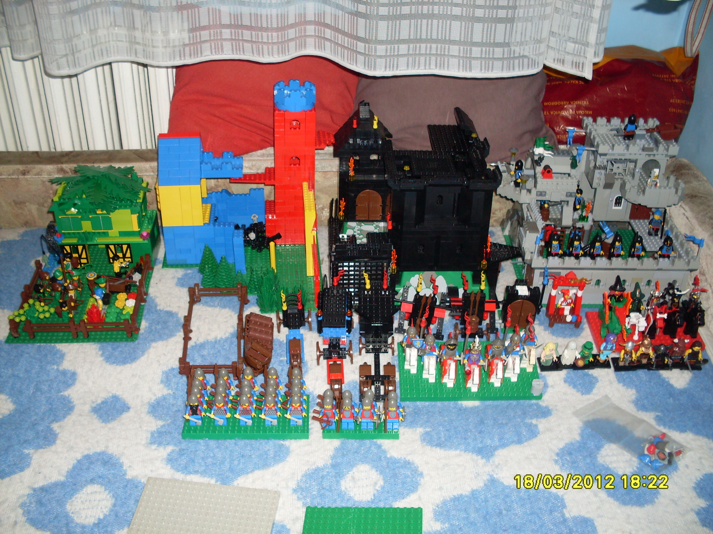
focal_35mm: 38
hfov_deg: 49.0
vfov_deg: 37.7
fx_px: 783
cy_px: 267
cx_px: 356
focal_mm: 6.3
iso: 100
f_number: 2.8
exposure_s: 1/45
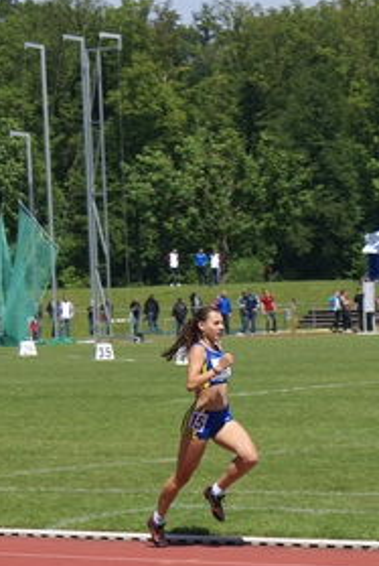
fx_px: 3194
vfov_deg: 10.1
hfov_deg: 6.8
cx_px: 196
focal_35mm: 203
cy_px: 456
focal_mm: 70
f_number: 7.1
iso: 100
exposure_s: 1/320
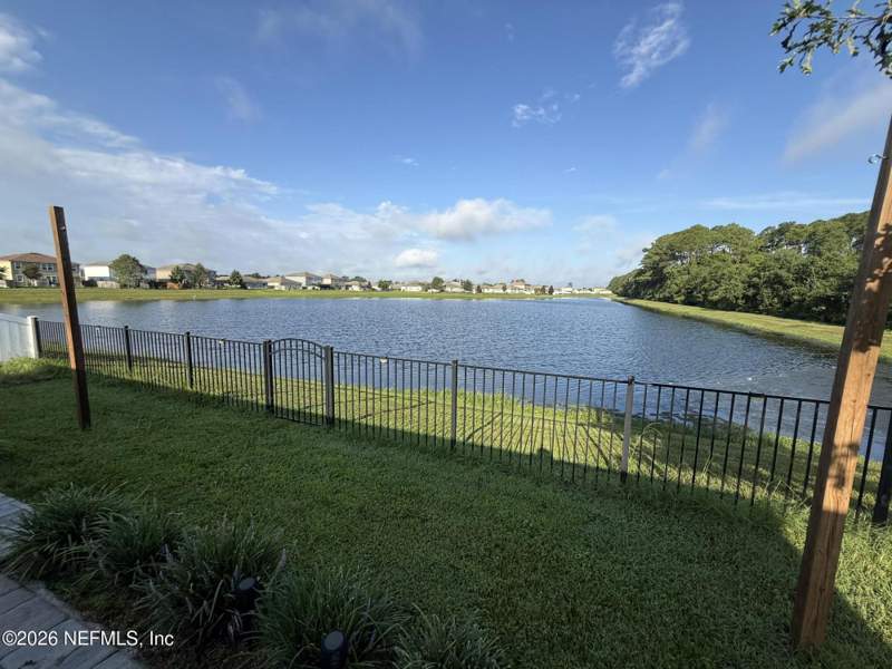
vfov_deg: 85.7
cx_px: 446
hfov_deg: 102.1
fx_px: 361
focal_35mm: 14
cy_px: 334
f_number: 2.2
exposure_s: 1/1613
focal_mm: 2.22
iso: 50
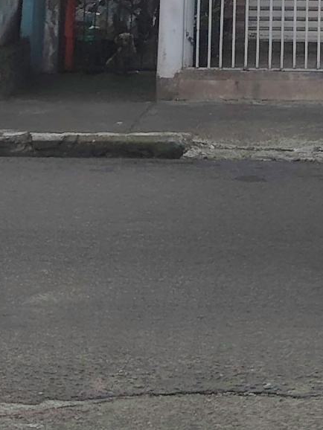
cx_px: 444
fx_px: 2064
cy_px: -182
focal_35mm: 166
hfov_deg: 8.8
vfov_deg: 11.5
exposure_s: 1/306
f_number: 1.75
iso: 100
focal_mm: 5.25
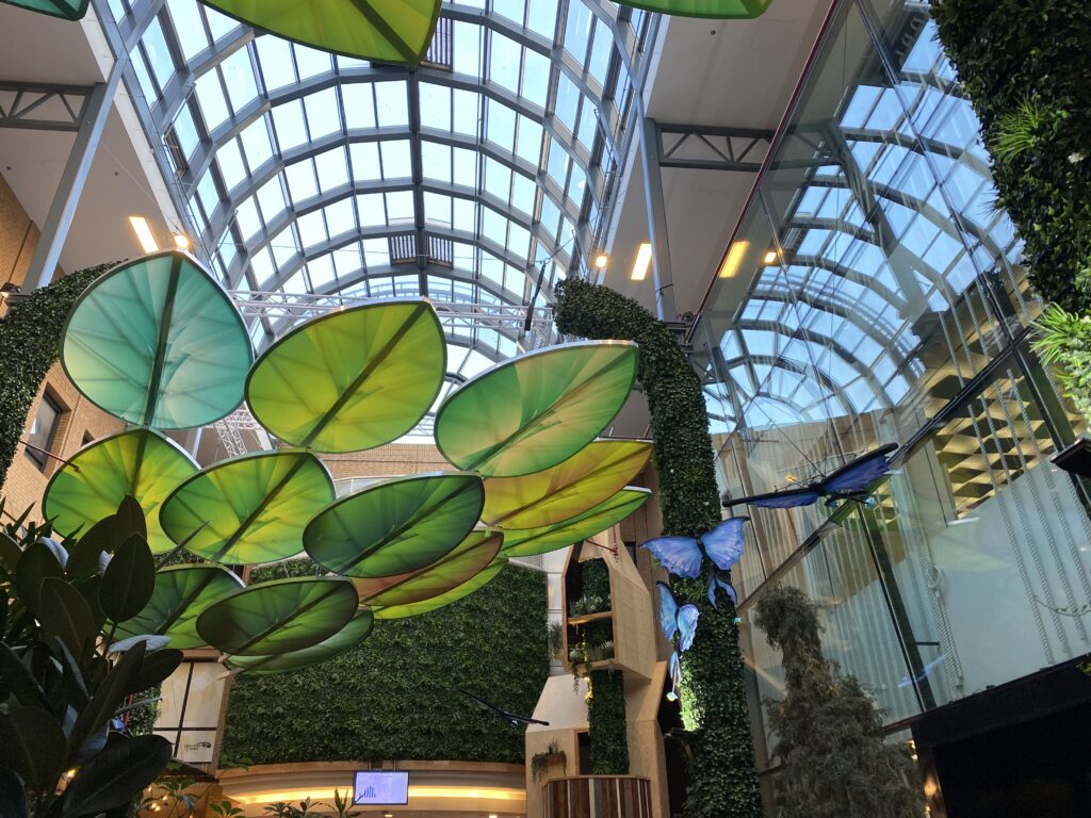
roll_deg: +1.5
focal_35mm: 26
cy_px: 409
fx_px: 819
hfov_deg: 67.3
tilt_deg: +31.5
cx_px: 546
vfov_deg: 53.1
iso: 100
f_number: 1.8
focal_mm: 4.25
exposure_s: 1/100
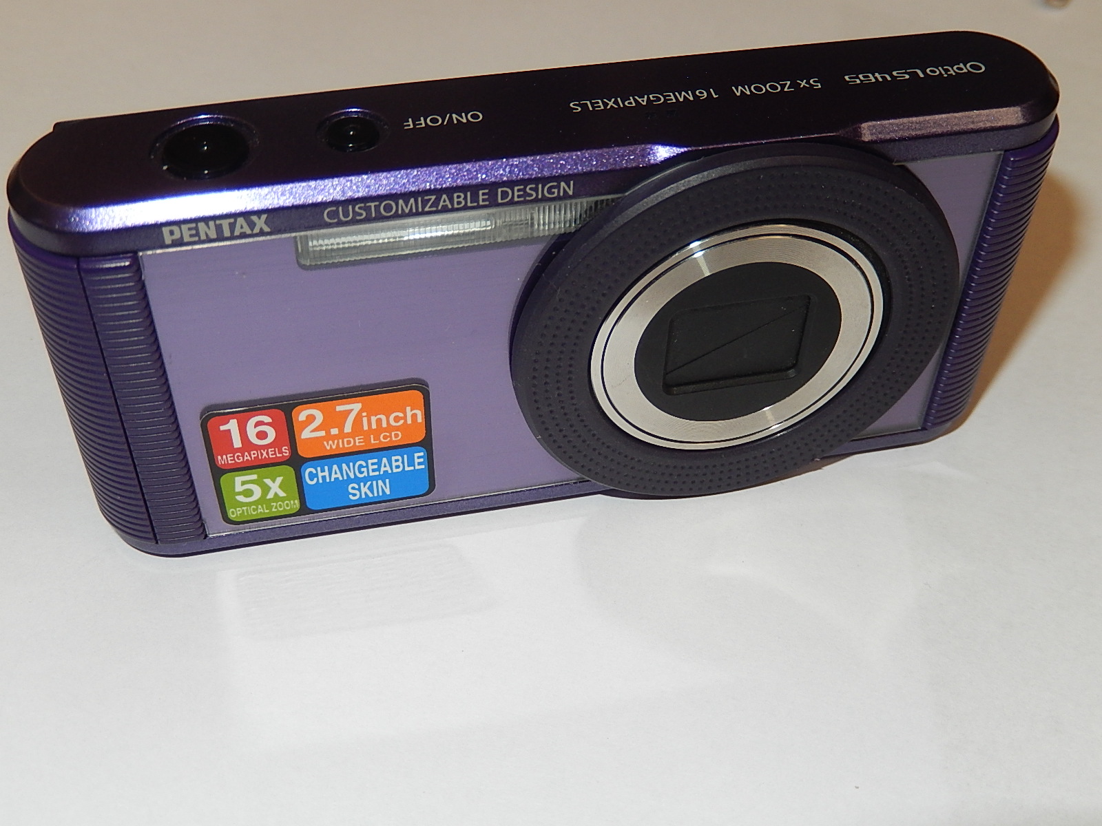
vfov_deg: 32.2
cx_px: 551
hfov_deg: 42.1
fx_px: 1433
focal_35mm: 45
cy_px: 413
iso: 200
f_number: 8.6
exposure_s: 1/30
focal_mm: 8.1
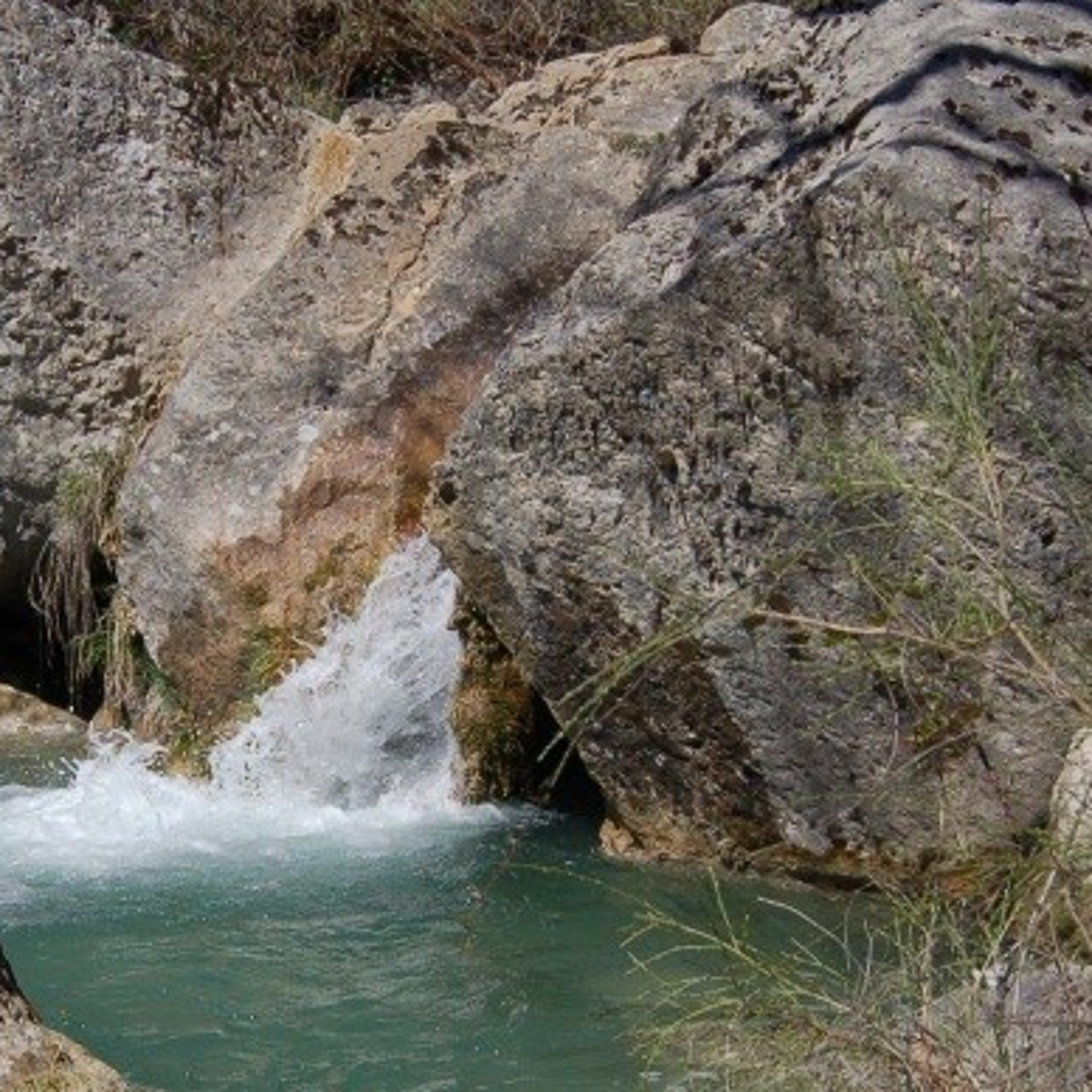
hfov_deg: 23.2
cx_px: 293
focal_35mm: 74
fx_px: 2641
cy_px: 660
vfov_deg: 23.3
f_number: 3.8
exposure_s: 1/3200
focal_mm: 22
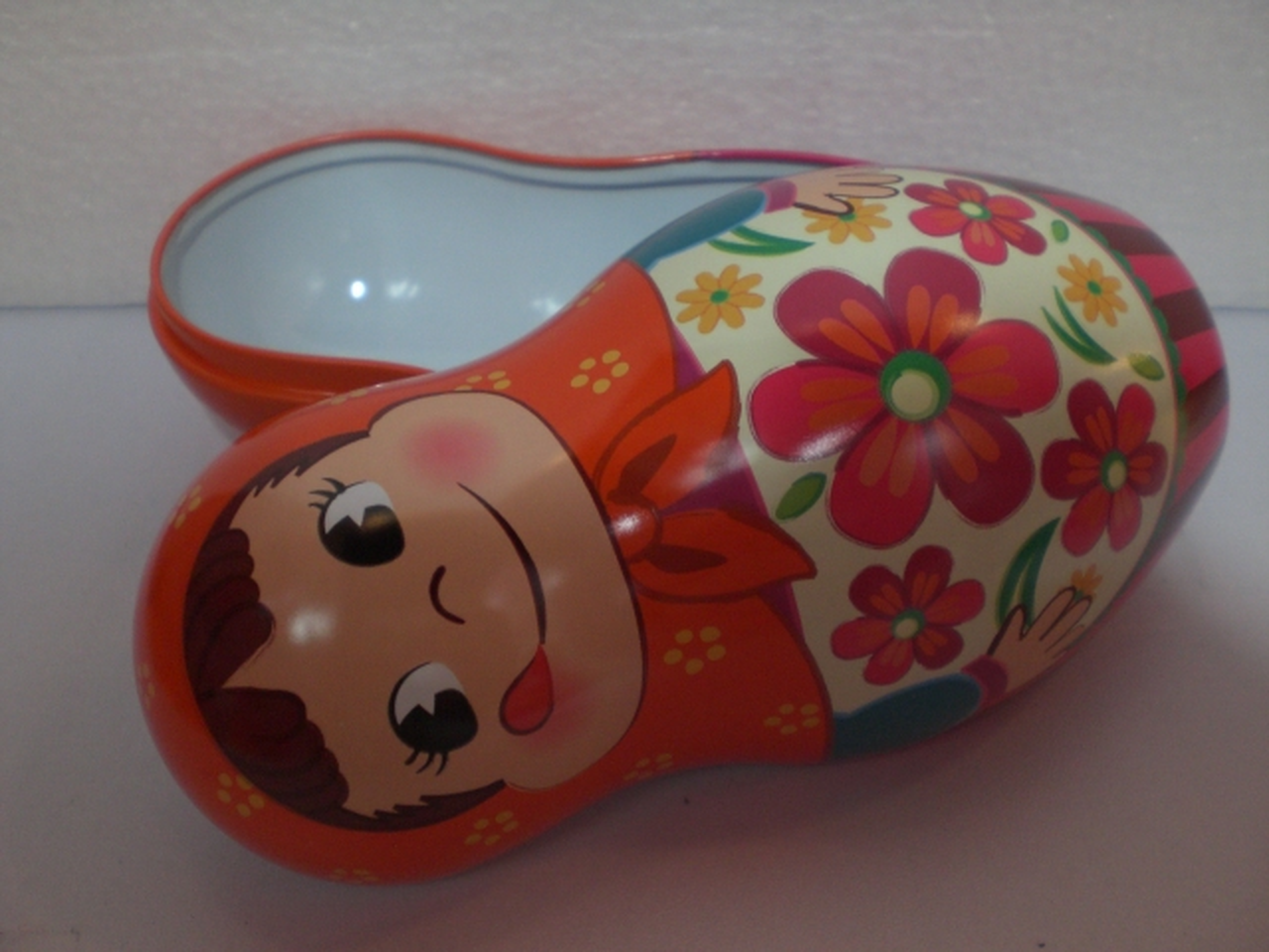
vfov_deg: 37.7
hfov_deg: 49.0
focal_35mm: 38
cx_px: 634
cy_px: 476
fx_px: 1393
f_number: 3.1
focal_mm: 6.3
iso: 200
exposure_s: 1/30
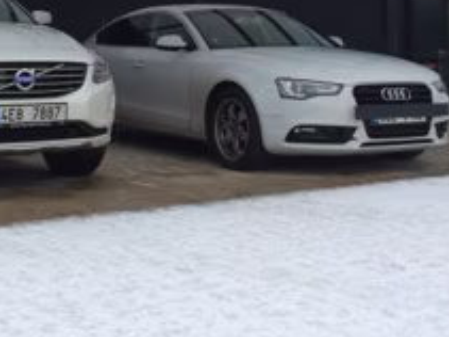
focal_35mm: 66
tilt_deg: +1.4
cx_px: 132
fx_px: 856
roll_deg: +2.3
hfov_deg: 29.1
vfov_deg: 21.5
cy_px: 9
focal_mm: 4.15
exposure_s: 1/50
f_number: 2.2
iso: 50
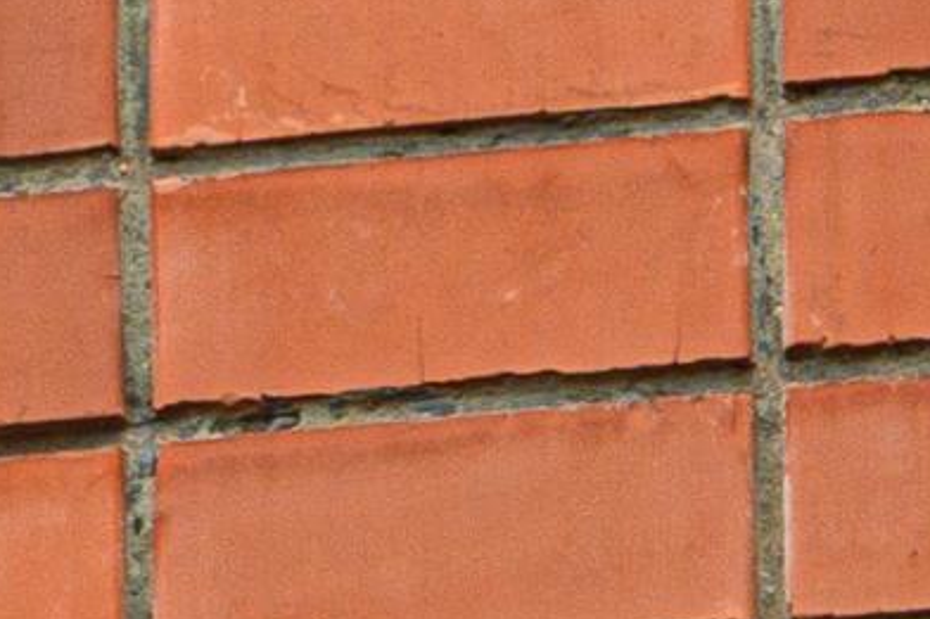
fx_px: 39584
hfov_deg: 1.3
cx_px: -629
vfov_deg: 0.9
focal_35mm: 1533
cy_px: -1168
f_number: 6.3
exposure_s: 1/200
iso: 140
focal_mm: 200
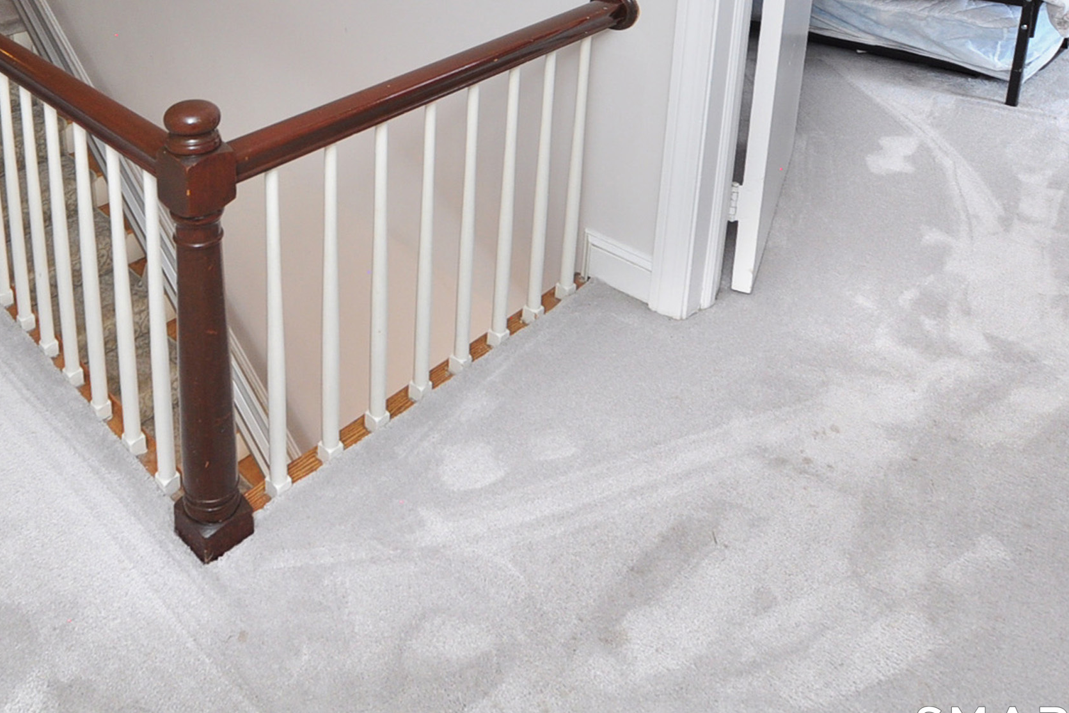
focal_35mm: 26
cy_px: 140
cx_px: 265
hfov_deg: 65.1
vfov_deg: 46.8
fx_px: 772
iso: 500
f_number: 5
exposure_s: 1/40
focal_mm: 10
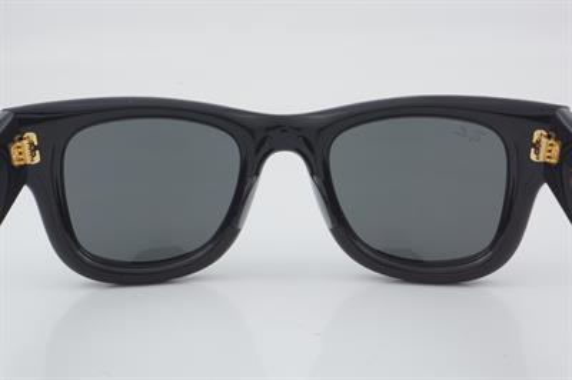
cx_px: 286
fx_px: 1191
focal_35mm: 75
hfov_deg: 27.0
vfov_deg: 18.2
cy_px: 190
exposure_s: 1/3
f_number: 32
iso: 100
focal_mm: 50
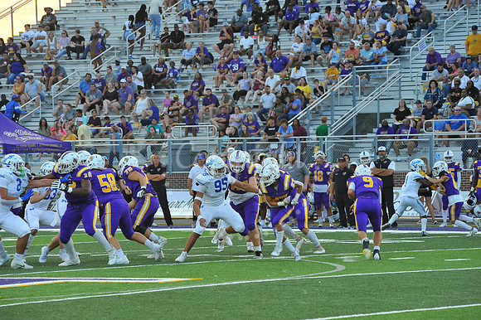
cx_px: 240
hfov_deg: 10.3
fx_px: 2671
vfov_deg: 6.9
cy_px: 160
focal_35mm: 200
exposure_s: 1/320
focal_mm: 200
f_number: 8
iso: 2000
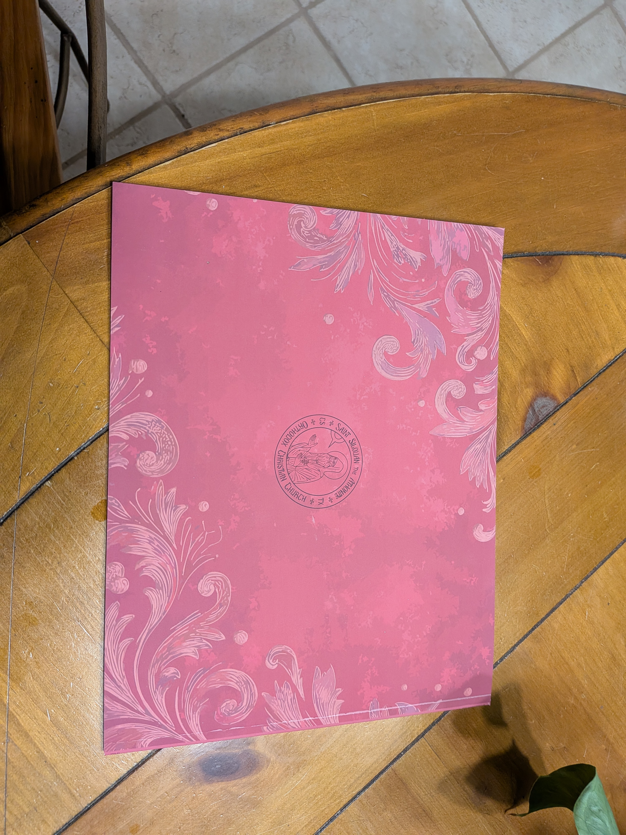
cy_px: 418
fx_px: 579
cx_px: 313
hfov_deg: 56.8
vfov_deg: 71.6
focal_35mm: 24
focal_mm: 4.53
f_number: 1.7
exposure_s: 1/60
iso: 183
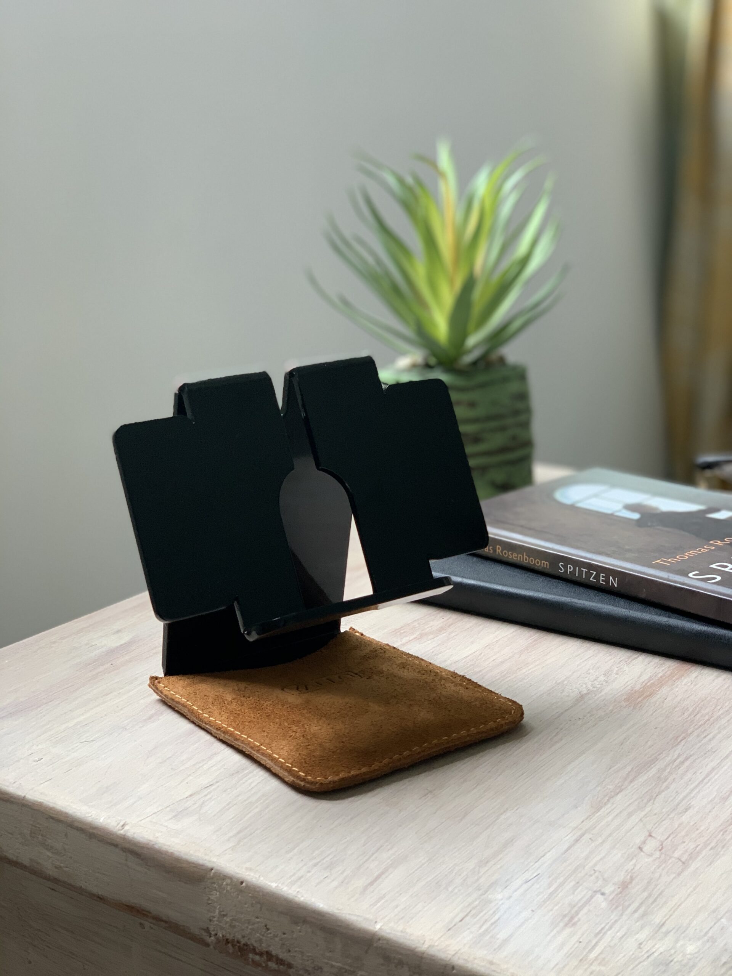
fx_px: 1466
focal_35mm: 52
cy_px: 488
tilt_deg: -15.2
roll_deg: +1.6
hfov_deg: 28.0
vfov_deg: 36.8
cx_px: 366
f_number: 2.4
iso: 125
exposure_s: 1/86
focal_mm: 6
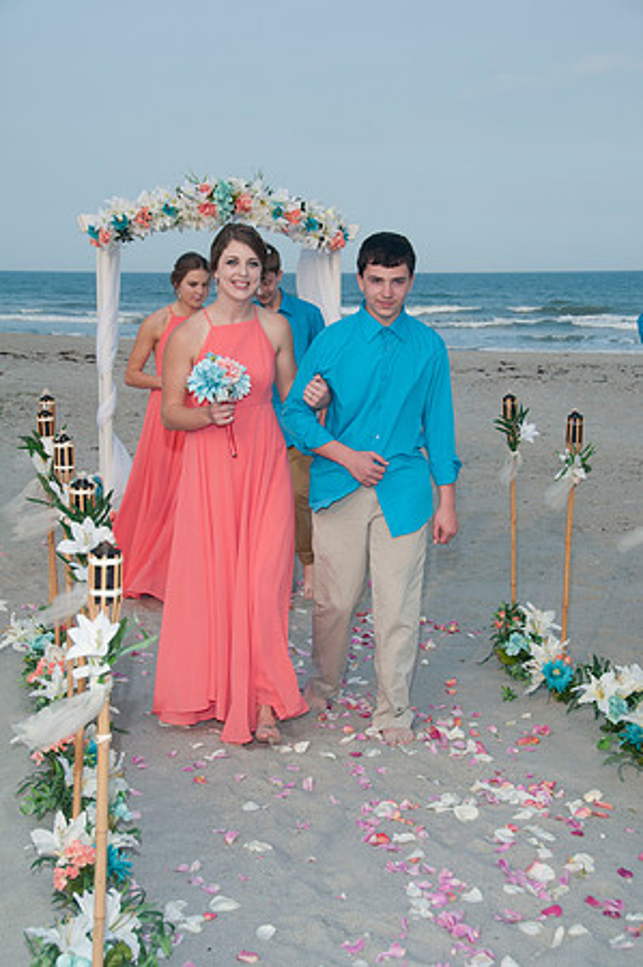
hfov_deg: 21.5
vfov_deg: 31.9
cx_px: 322
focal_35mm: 63
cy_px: 484
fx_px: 1692
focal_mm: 42
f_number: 7.1
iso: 100
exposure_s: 1/250
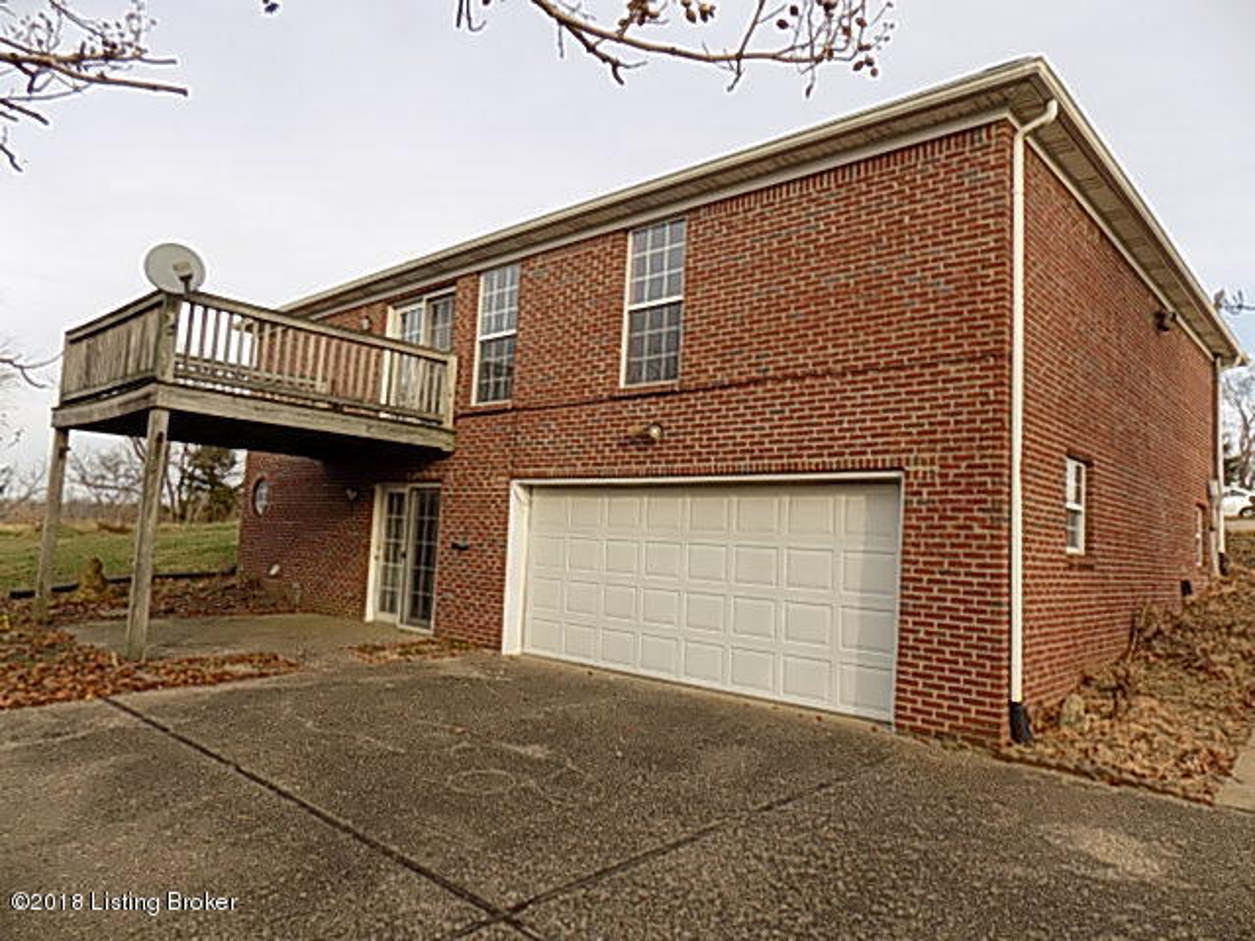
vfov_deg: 58.9
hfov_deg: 73.9
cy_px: 470
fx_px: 834
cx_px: 628
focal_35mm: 23
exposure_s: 1/400
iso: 80
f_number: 3.1
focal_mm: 4
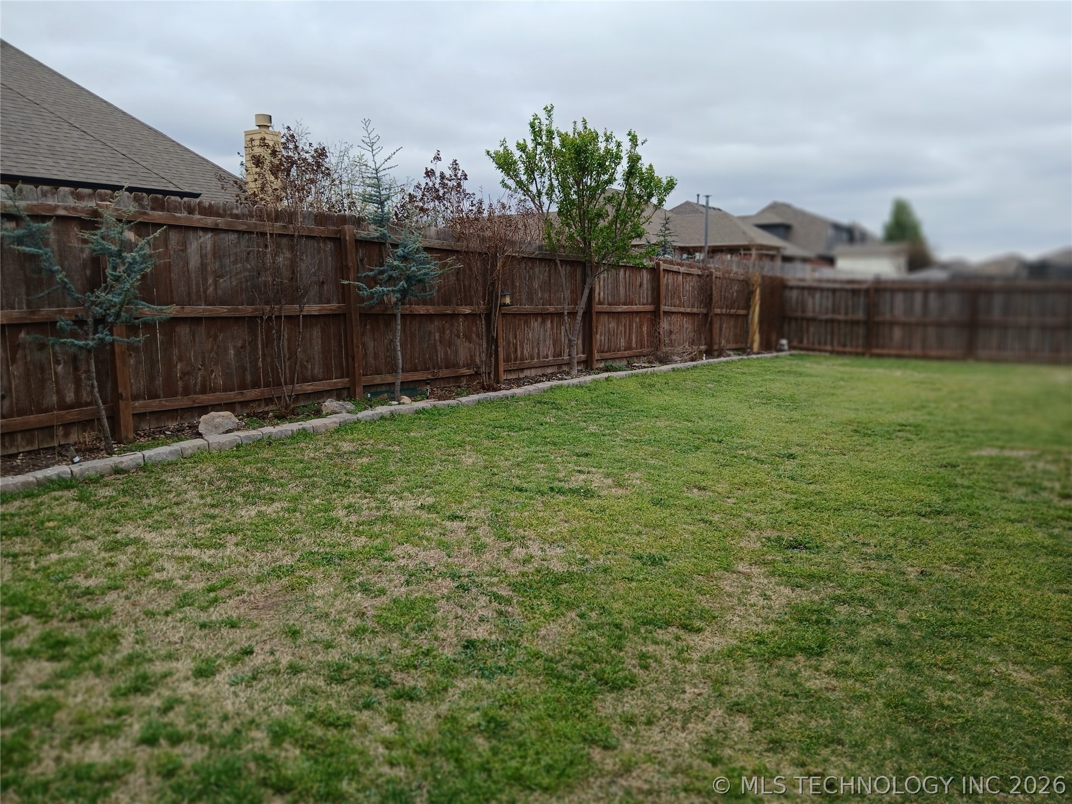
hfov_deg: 67.3
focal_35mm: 26
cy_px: 402
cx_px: 536
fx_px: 805
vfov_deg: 53.1
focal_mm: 3.98
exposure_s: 1/233
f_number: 1.8
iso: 20
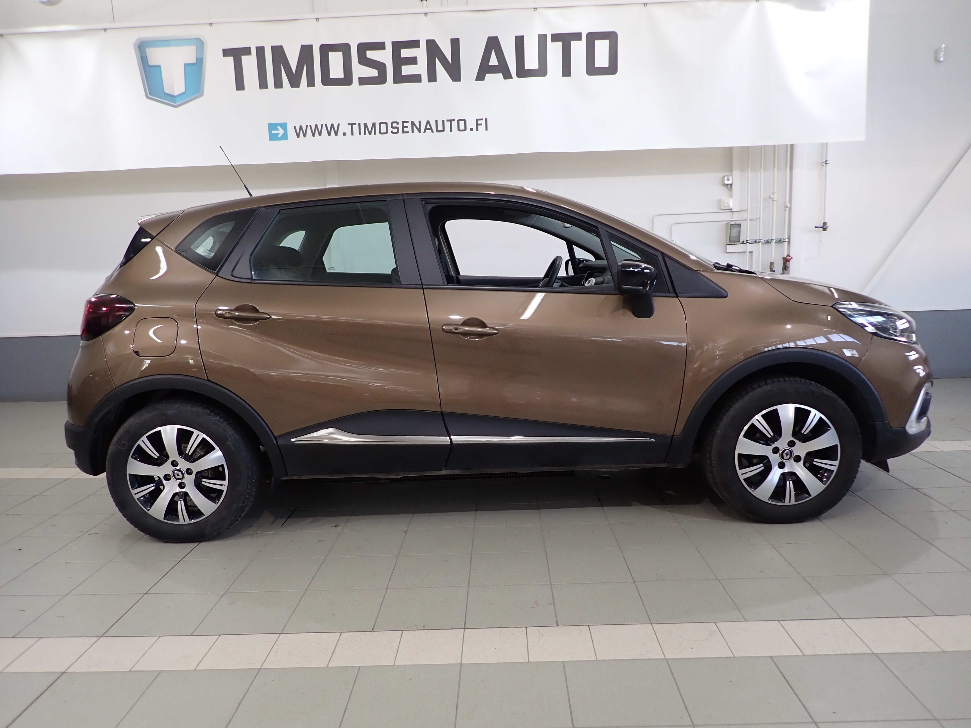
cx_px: 486
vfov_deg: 54.9
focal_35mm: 25
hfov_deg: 69.4
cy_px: 364
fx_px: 701
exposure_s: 1/60
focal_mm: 4.5
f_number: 2
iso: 125
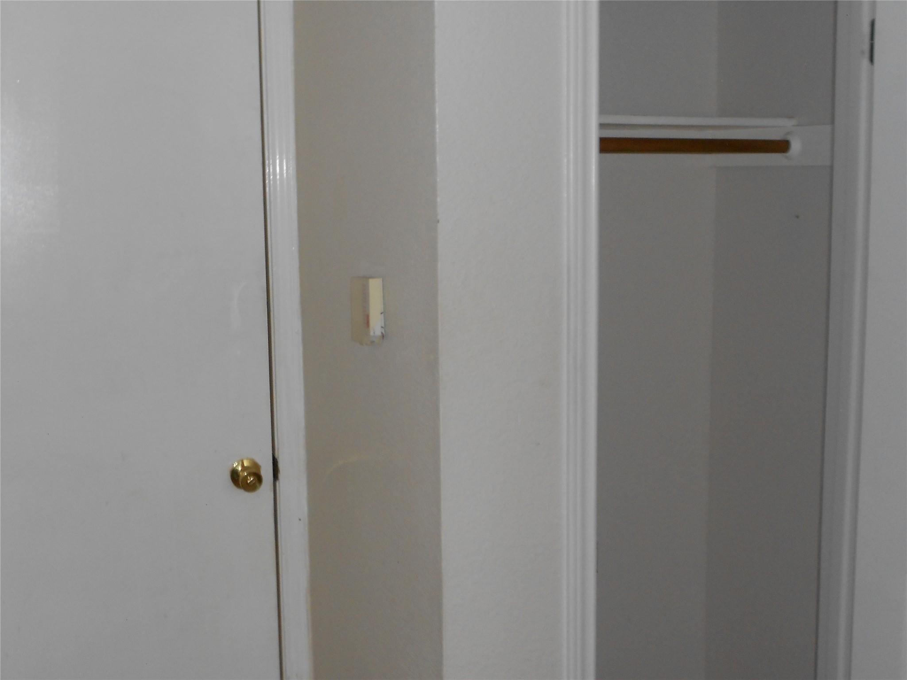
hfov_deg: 43.9
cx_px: 454
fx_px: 1127
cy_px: 340
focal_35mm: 43
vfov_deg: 33.6
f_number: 4.2
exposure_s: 1/30
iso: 200
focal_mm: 7.7
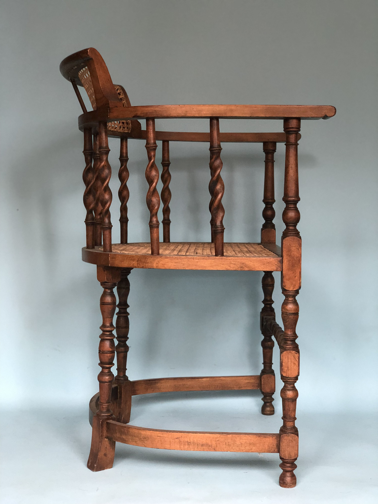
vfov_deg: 36.8
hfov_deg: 28.0
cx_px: 189
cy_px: 252
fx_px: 757
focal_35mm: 52
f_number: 2.4
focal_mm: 6
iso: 160
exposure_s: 1/24
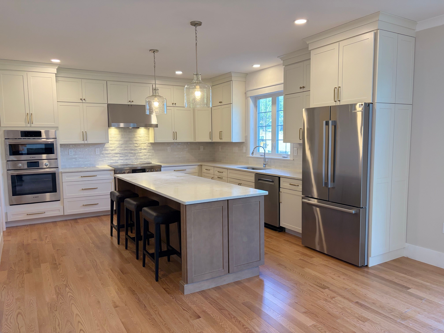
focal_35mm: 26
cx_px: 222
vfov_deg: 53.1
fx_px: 333
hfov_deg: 67.3
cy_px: 166
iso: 125
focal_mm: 5.96
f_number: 1.6
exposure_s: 1/143
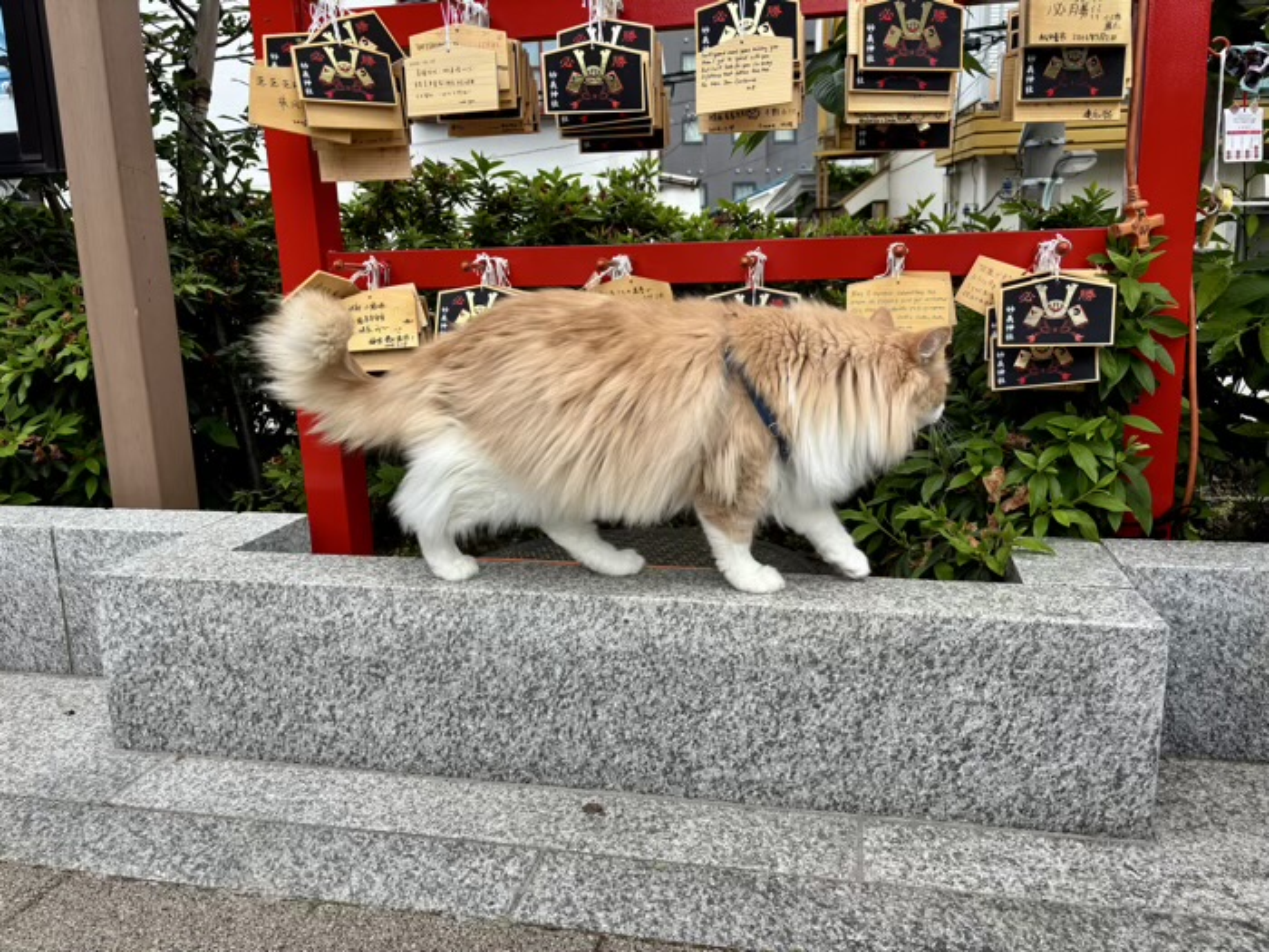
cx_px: 634
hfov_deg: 67.3
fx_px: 953
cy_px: 476
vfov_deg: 53.1
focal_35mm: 26
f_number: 1.6
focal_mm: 5.96
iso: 50
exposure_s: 1/1220
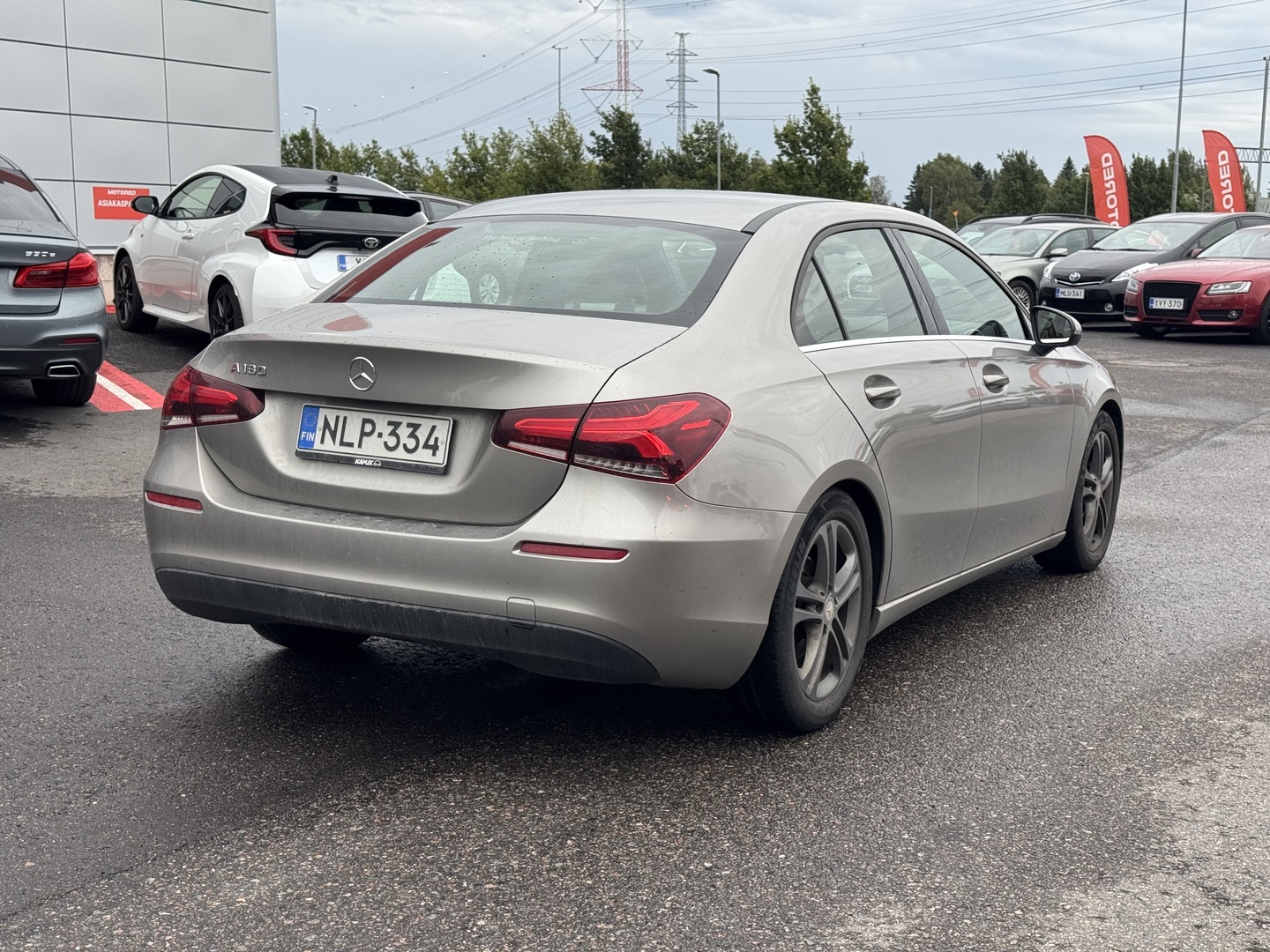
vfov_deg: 30.3
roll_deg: +1.3
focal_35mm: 48
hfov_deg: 39.7
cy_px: 476
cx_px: 635
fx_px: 1761
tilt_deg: -8.3
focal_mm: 6.76
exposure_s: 1/700
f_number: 1.78
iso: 64
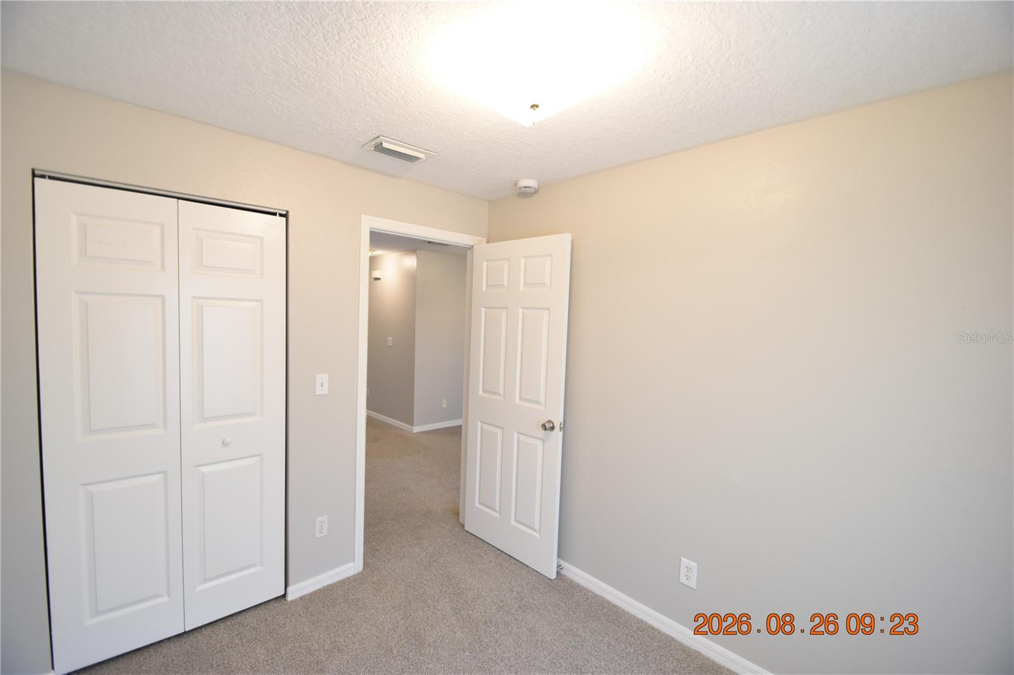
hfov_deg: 100.4
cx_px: 507
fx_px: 422
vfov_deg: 77.3
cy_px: 338
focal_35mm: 15
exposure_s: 1/60
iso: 1000
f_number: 3.5
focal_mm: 10
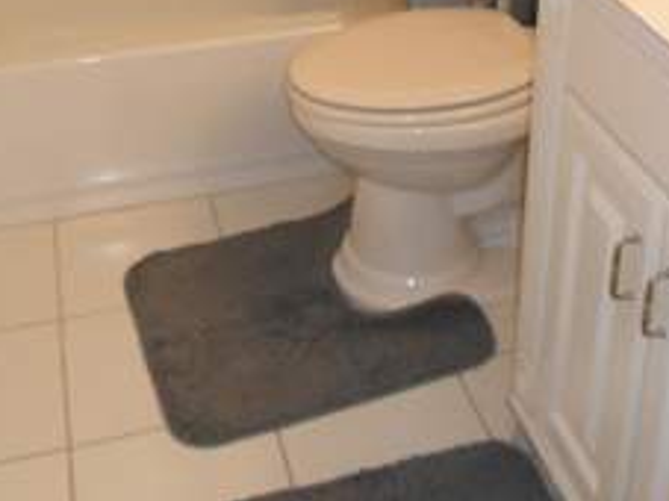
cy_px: -25
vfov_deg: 24.2
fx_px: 1101
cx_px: 407
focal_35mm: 57
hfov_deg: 33.7
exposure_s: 1/45
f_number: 3.5
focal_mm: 4.9
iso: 160
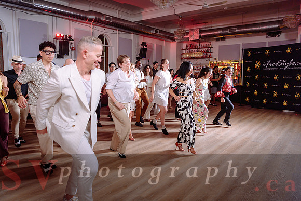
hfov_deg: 65.5
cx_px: 150
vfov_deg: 46.4
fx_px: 234
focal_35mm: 28
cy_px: 100
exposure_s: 1/200
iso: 1600
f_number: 2.8
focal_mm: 28
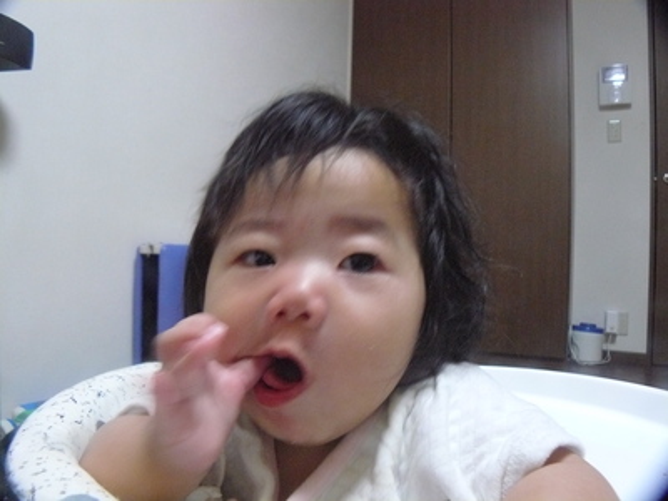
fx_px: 695
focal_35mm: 36
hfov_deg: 51.4
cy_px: 250
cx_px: 334
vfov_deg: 39.7
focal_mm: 6
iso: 400
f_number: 2.8
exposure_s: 1/20
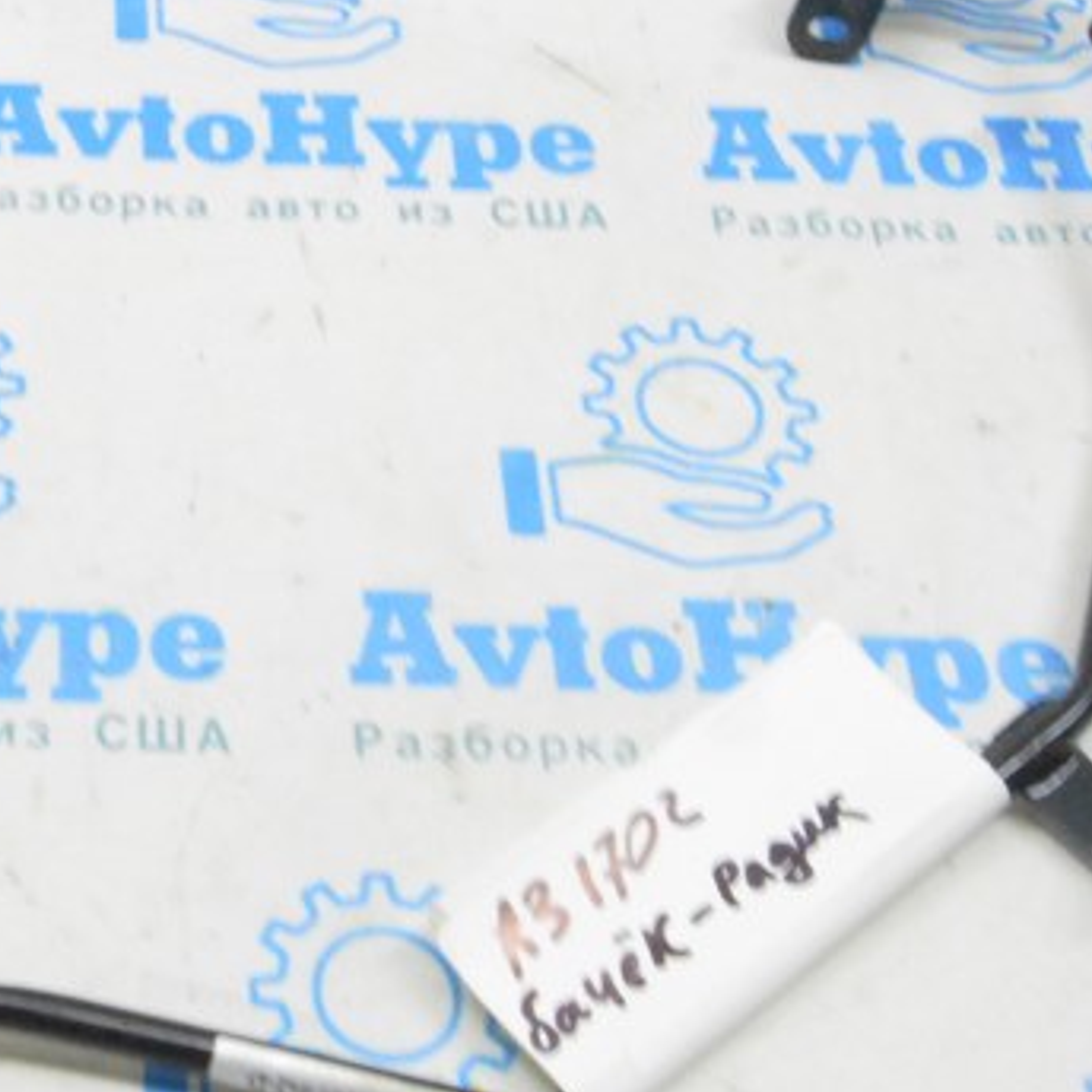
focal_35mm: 87
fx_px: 3115
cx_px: -51
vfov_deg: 19.7
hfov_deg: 19.2
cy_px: 205
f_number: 20
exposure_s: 1/15
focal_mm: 23
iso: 6400
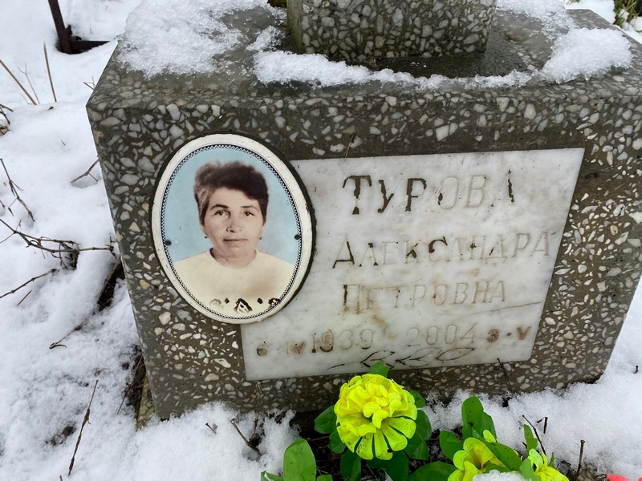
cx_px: 321
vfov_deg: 53.1
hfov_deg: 67.3
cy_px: 240
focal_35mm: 26
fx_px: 482
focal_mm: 4.25
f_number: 1.8
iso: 32
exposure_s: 1/122
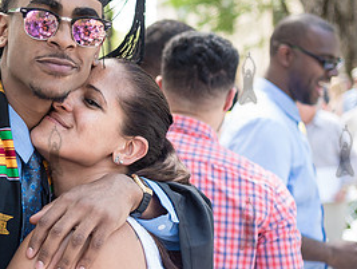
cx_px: 52
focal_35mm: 86
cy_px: 143
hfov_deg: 22.3
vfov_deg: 17.2
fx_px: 888
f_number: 2.8
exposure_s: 1/160
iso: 100
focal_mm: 35
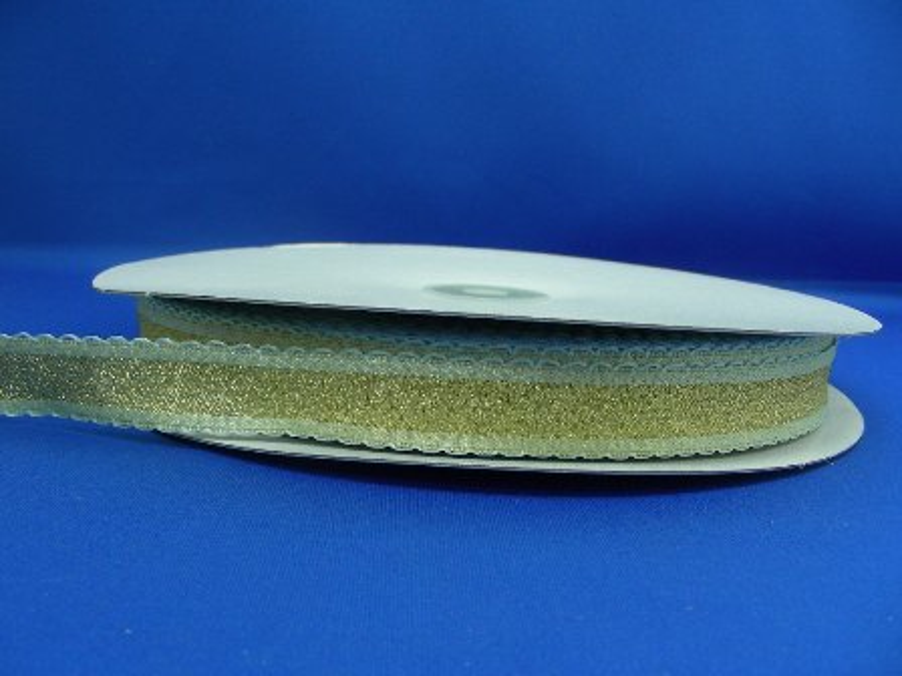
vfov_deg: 37.7
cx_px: 451
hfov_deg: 49.0
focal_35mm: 38
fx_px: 990
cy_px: 338
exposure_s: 1/8.7
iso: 50
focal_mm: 6.3
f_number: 3.5
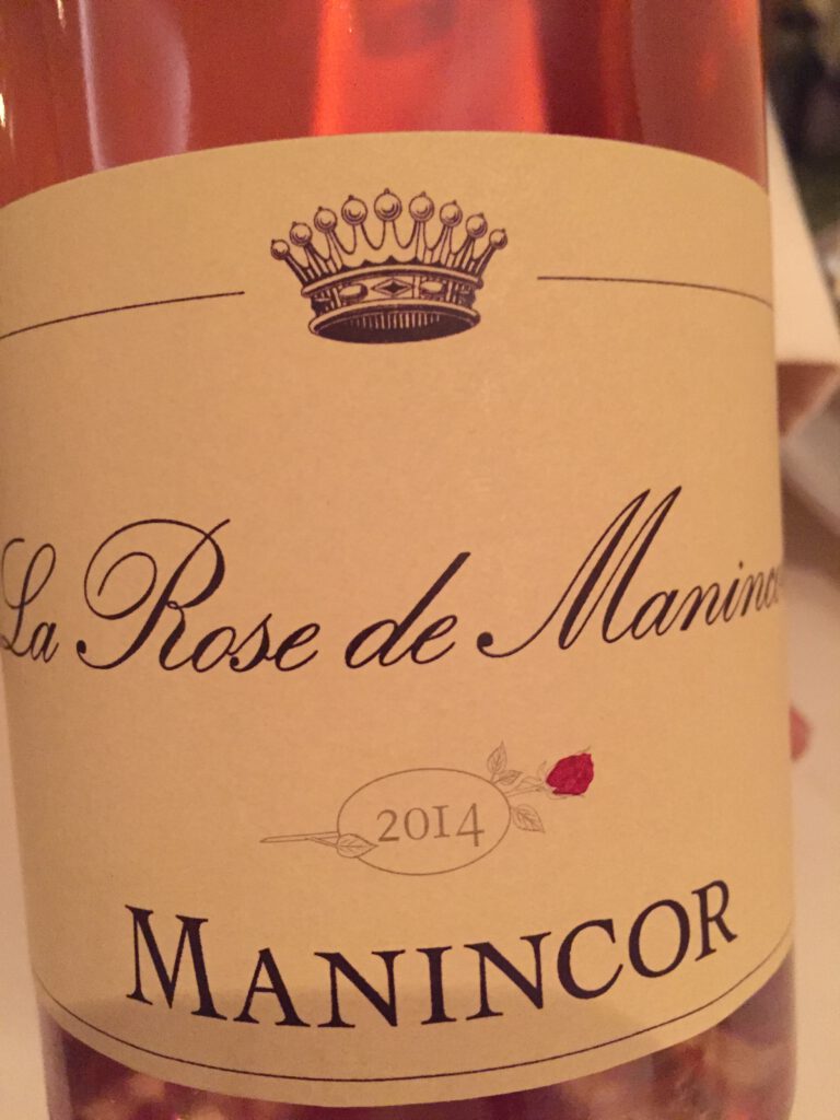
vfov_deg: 61.7
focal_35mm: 29
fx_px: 938
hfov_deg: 48.2
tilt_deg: -40.9
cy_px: 560
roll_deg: +1.4
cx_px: 420
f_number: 2.2
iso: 500
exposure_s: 1/17
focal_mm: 4.15
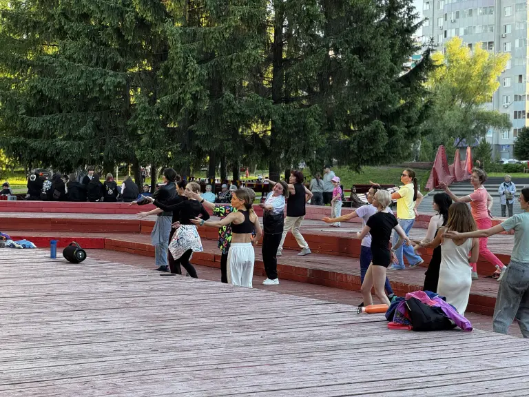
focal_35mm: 77
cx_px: 264
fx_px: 1177
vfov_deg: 19.1
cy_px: 198
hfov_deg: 25.3
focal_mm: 9
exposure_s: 1/99
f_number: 2.8
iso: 100
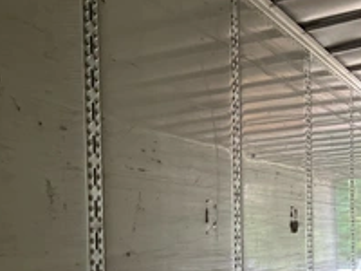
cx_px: 117
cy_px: 262
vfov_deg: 24.3
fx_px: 605
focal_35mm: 58
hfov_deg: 32.9
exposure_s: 1/43
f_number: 1.8
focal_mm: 3
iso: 320
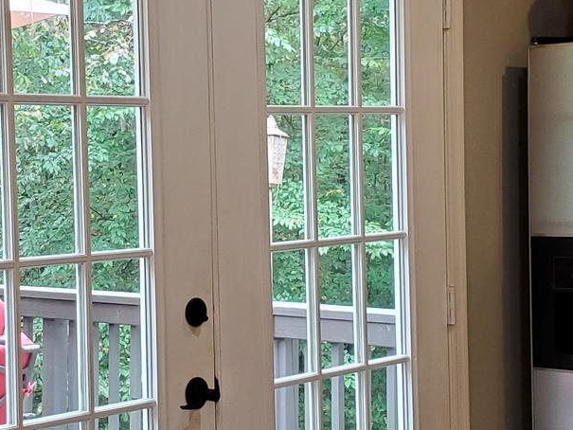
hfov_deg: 22.2
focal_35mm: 88
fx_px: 1457
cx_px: 268
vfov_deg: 16.8
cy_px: 263
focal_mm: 4.3
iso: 250
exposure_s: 1/59
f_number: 2.4
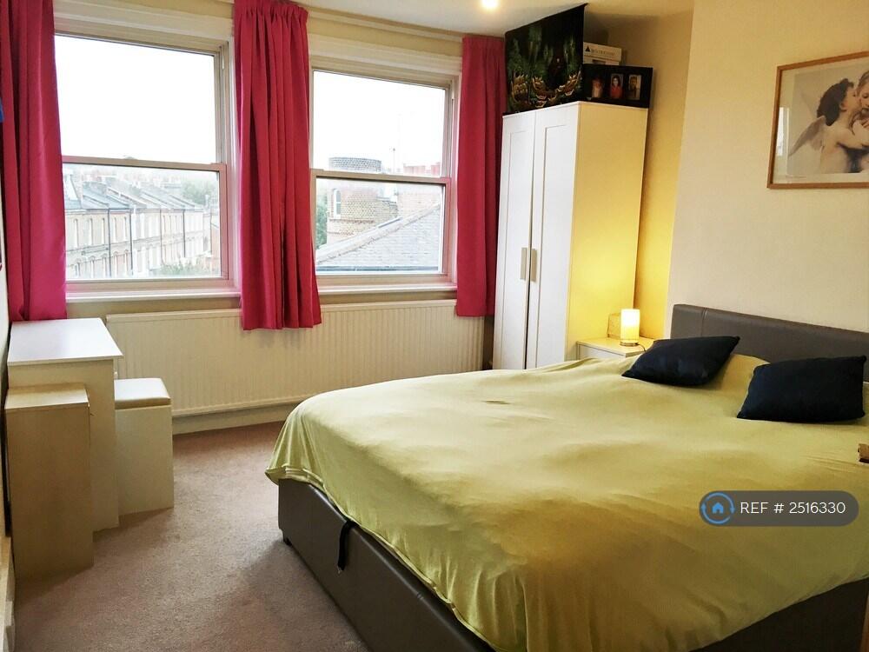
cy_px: 326
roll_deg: -2.3
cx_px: 434
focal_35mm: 29
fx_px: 728
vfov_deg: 48.2
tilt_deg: -10.0
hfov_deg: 61.7
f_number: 2.2
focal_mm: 4.15
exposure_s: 1/33
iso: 50
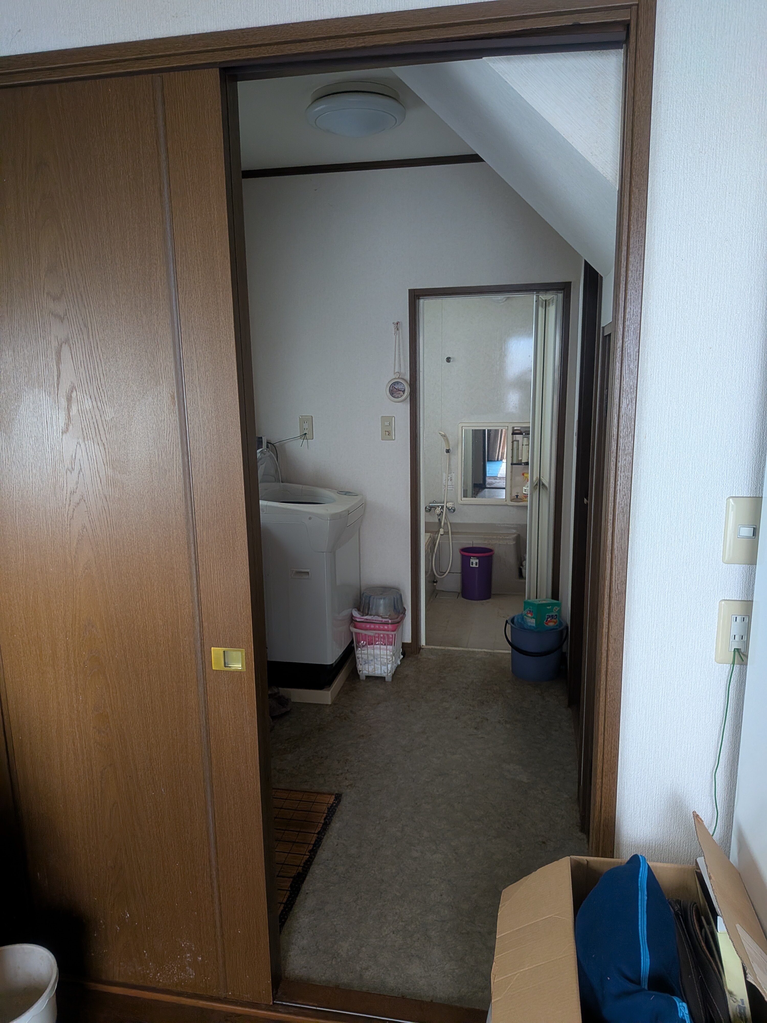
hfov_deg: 56.8
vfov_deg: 71.6
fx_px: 709
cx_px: 384
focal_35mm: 24
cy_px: 512
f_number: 1.7
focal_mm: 4.53
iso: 500
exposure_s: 1/30
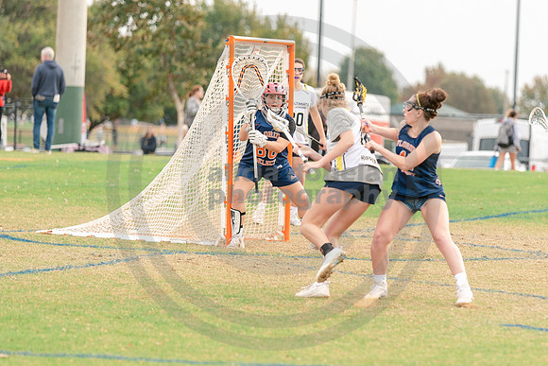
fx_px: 3928
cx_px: 347
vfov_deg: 5.3
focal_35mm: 258
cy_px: 194
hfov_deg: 8.0
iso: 280
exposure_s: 1/1250
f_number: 2.8
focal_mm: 160
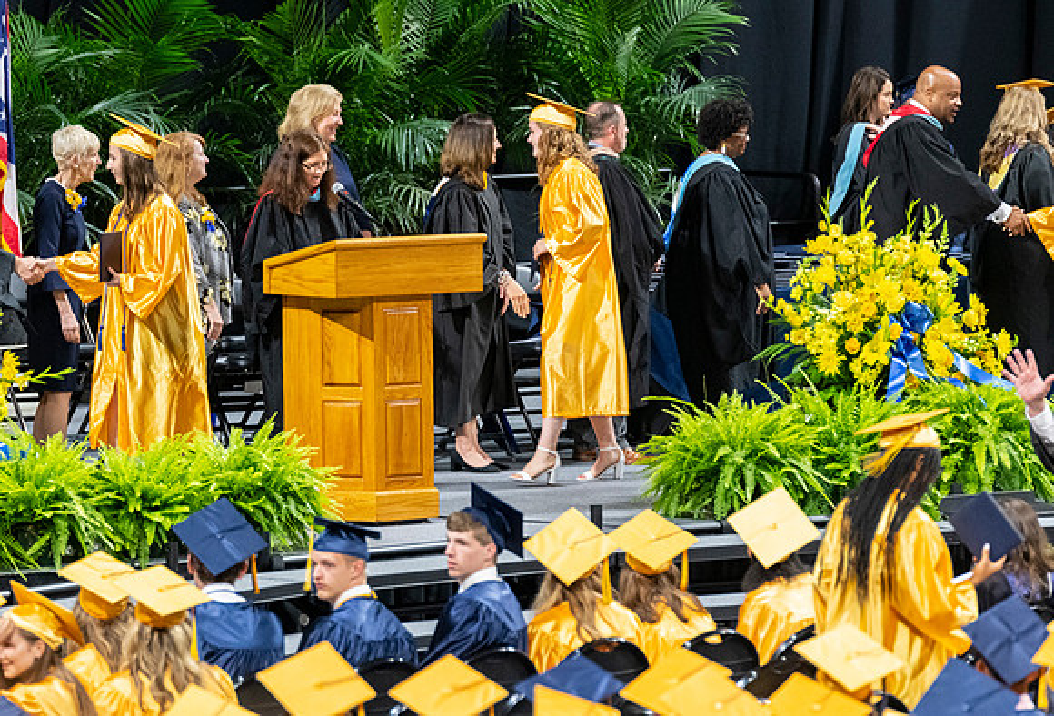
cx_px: 403
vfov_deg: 4.9
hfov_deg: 7.2
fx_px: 8335
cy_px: 306
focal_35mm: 283
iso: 2000
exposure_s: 1/200
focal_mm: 190
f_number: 4
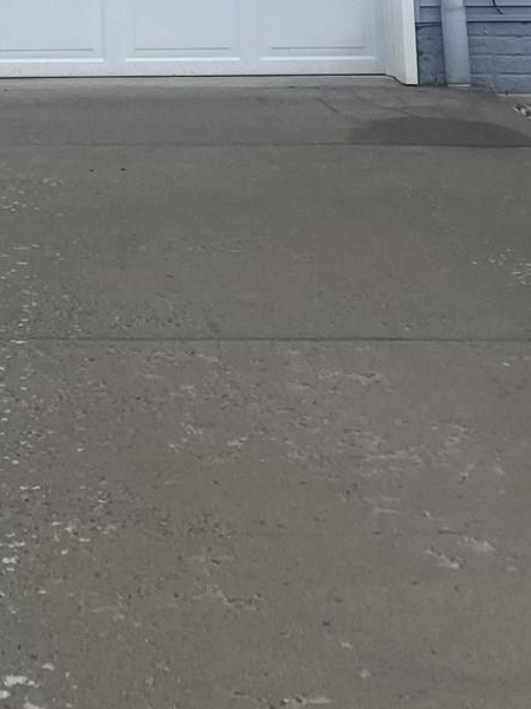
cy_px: -618
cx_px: -101
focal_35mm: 100
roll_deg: +0.3
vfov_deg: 16.2
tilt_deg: +14.9
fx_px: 2046
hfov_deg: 14.3
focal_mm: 4.25
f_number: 1.8
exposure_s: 1/1053
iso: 32
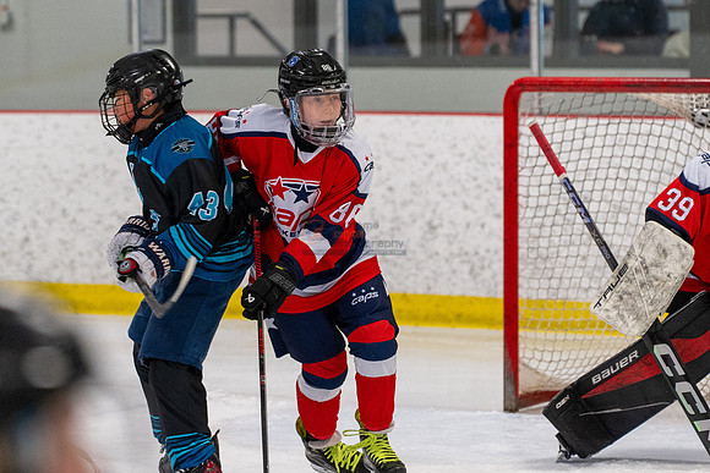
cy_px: 195
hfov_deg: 7.6
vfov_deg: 5.1
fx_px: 5357
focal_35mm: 272
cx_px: 335
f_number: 3.2
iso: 2000
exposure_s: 1/800
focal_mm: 150
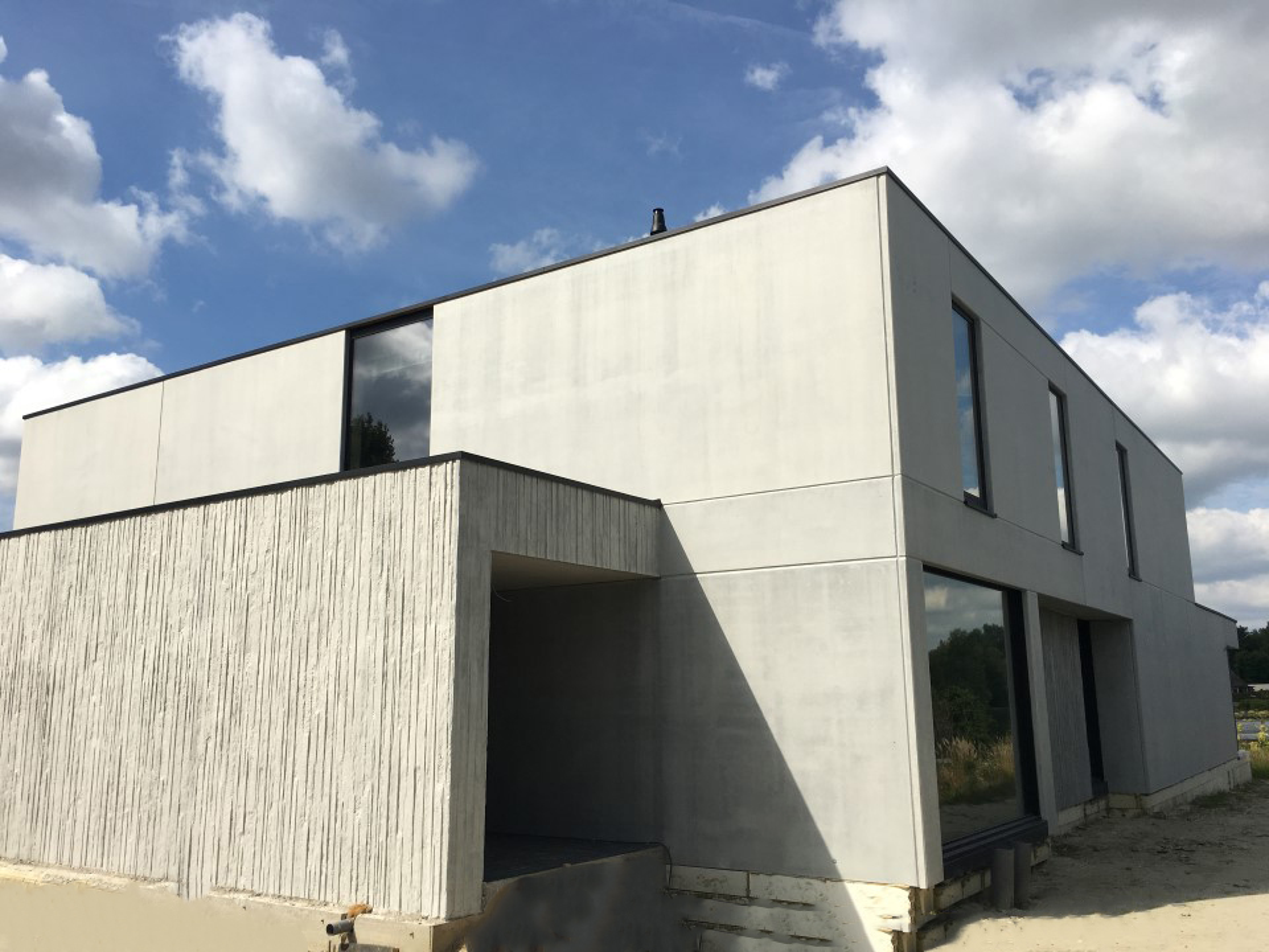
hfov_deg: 61.7
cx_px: 634
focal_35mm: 29
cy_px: 476
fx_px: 1063
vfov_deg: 48.2
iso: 25
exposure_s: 1/2849
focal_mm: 4.15
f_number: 2.2
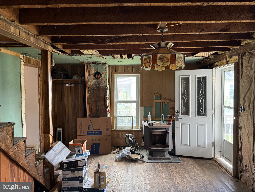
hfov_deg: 71.6
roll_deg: +0.2
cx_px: 128
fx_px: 177
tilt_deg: -1.7
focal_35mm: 24
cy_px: 96
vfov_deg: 56.8
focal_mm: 6.76
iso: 200
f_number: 1.78
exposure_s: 1/62
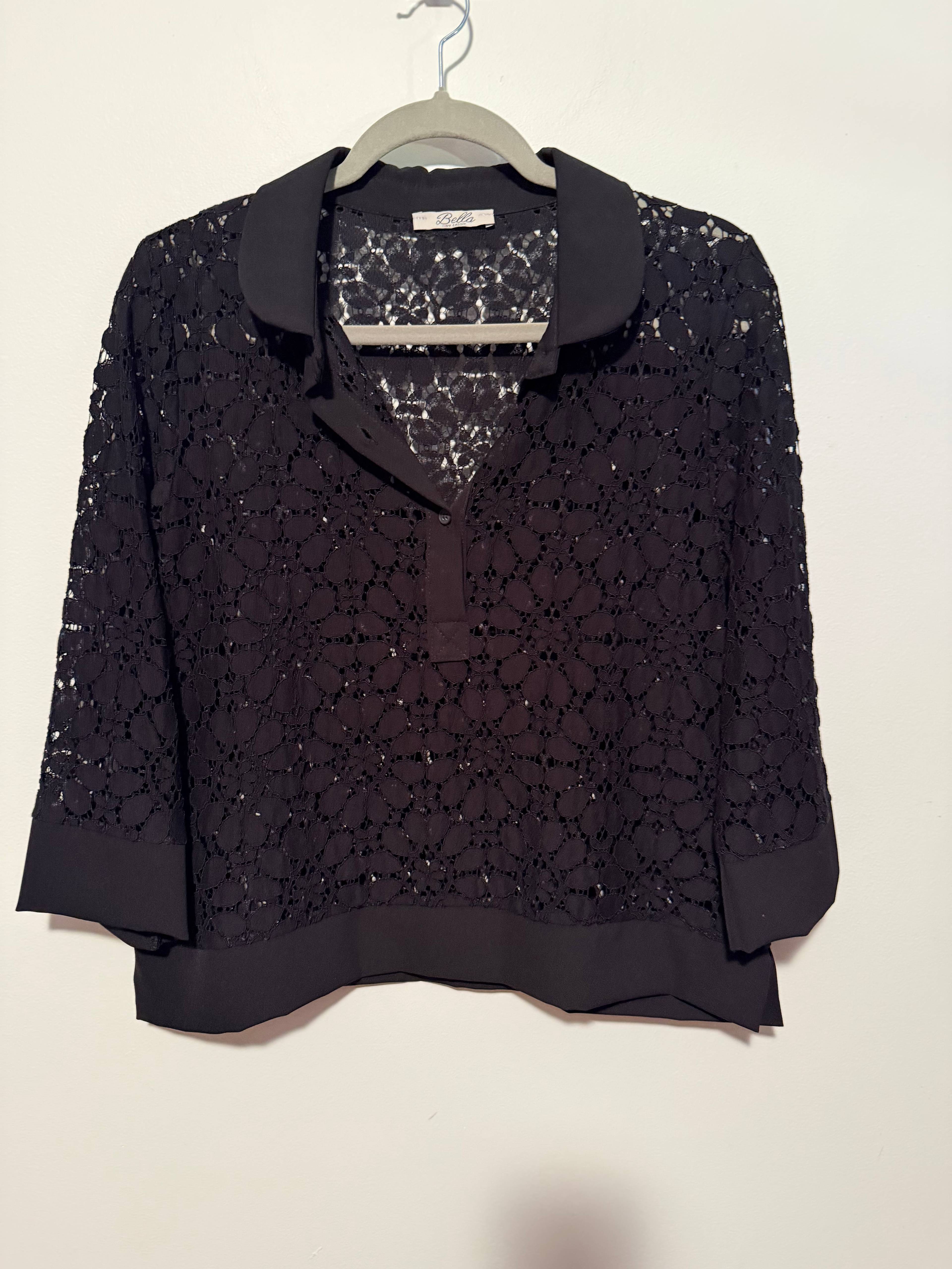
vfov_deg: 71.6
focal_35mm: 24
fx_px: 880
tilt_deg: -7.4
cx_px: 476
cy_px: 634
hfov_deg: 56.8
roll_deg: +1.4
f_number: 1.78
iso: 640
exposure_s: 1/40
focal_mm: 6.76
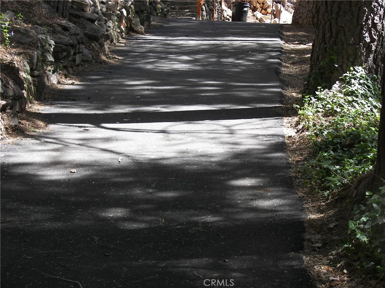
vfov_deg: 13.8
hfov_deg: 18.4
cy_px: 144
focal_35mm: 107
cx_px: 192
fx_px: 1190
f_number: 3.2
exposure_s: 1/100
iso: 50
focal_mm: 17.8
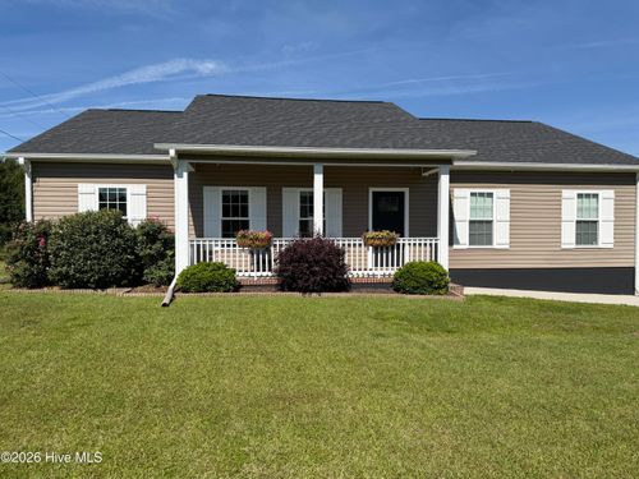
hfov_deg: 71.6
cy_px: 240
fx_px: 443
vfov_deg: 56.8
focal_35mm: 24
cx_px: 320
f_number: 1.78
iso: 80
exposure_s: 1/5714
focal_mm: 6.76
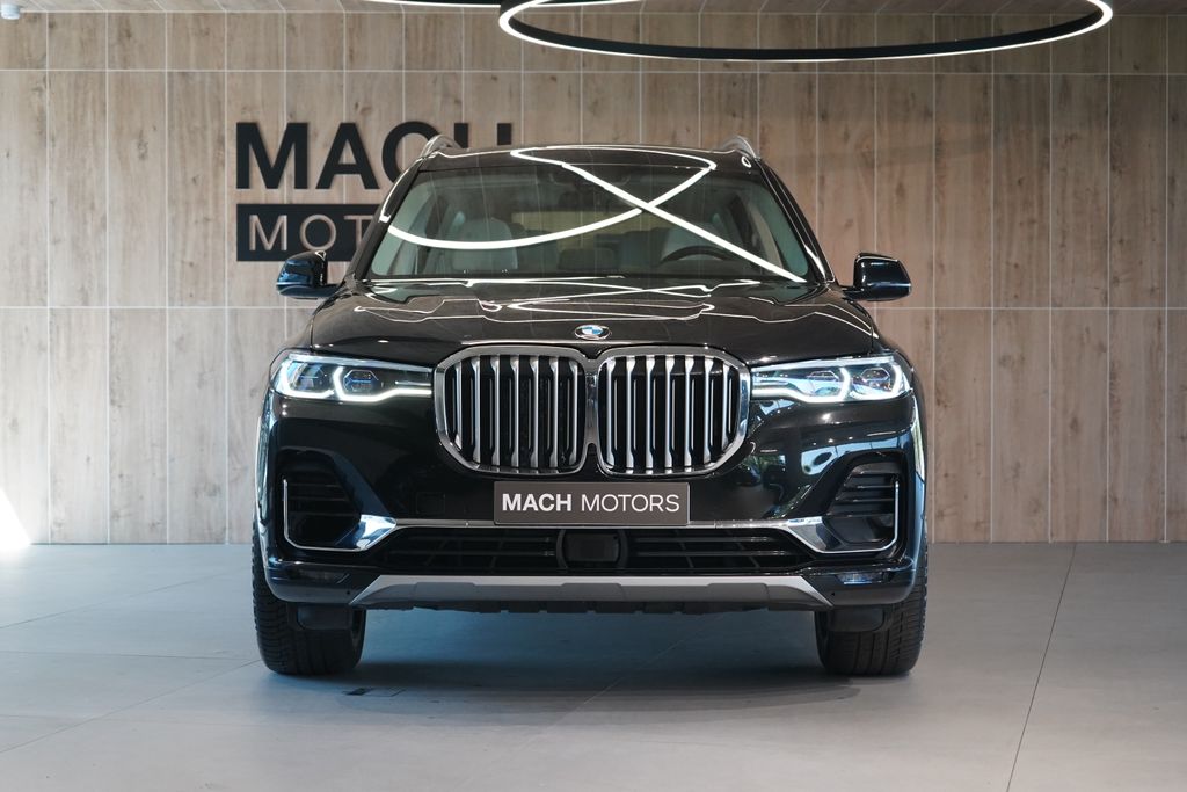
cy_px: 396
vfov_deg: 20.3
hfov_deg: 30.1
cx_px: 594
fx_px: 2209
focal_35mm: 67
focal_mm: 67
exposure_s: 1/160
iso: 4000
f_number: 5.6
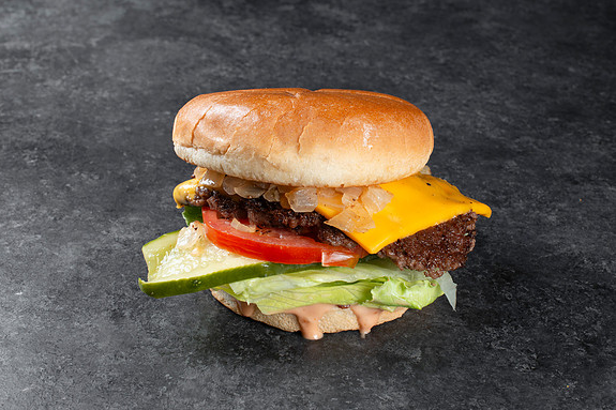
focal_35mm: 63
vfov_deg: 21.6
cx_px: 316
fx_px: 1078
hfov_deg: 31.9
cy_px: 192
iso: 250
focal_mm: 50
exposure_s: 1/200
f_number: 13
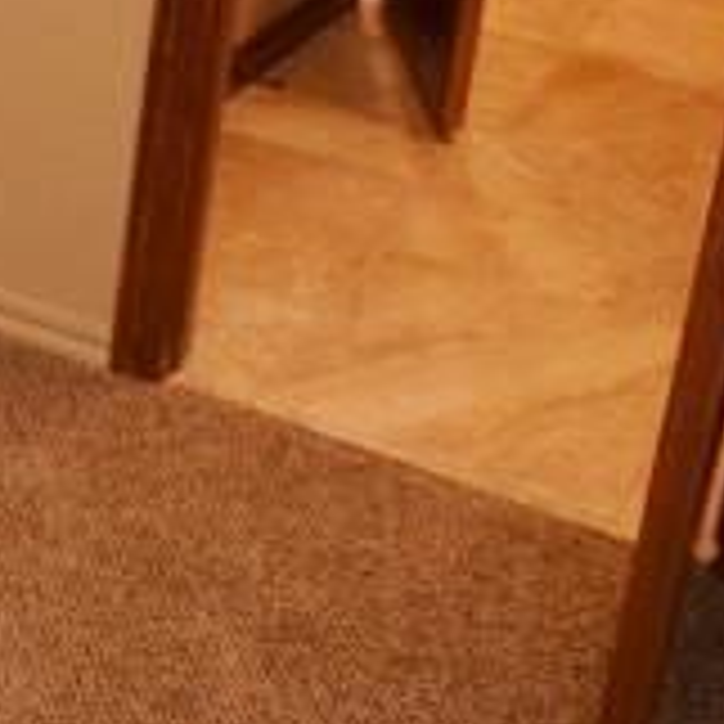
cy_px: -155
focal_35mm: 81
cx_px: -751
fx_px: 1917
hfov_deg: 16.2
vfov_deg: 20.0
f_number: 3.5
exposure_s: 1/60
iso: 1600
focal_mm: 10
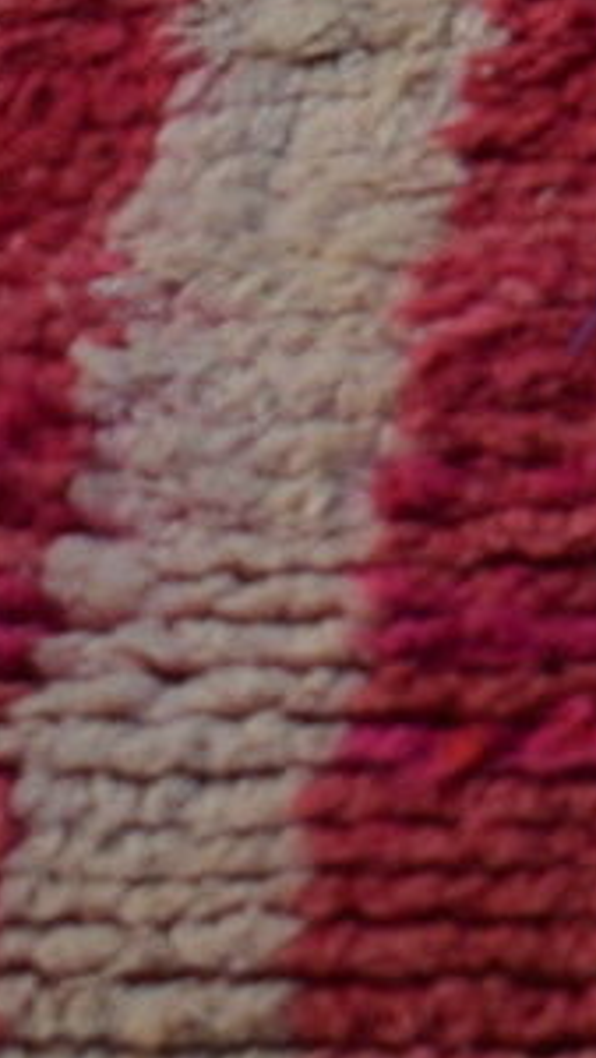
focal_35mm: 314
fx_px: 8812
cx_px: 1922
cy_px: -1534
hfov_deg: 3.7
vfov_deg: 6.5
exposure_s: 1/250
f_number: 3.5
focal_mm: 20
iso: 100
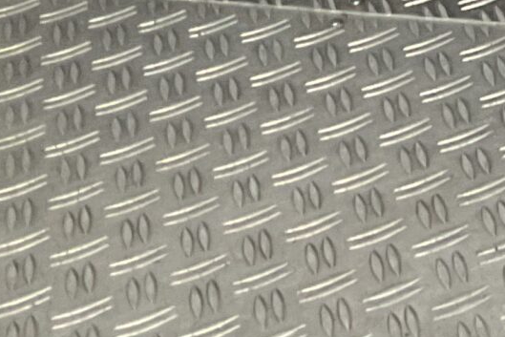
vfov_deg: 9.0
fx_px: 2048
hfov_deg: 12.2
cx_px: 1063
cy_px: -292
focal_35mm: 146
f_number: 1.8
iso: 200
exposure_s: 1/50
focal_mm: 3
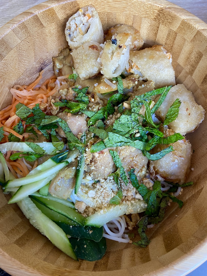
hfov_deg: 53.1
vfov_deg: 67.3
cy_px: 138
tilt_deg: -73.7
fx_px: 207
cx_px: 104
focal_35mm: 26
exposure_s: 1/50
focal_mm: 4.25
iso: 100
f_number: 1.8
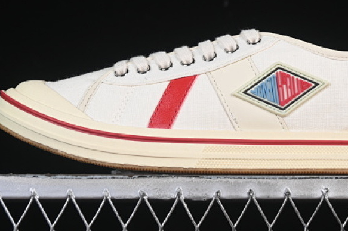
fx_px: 1343
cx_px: 229
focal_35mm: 139
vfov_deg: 9.8
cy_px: 42
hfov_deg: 14.7
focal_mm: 50
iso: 160
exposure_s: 1/80
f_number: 8
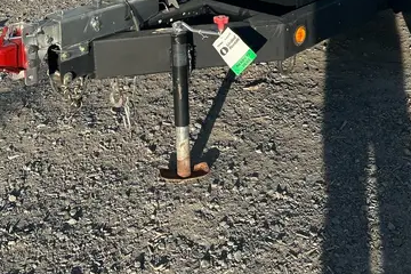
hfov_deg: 36.2
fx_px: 628
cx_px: 224
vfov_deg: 22.7
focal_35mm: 55
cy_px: -51
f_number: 1.5
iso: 50
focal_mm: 5.7
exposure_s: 1/4444
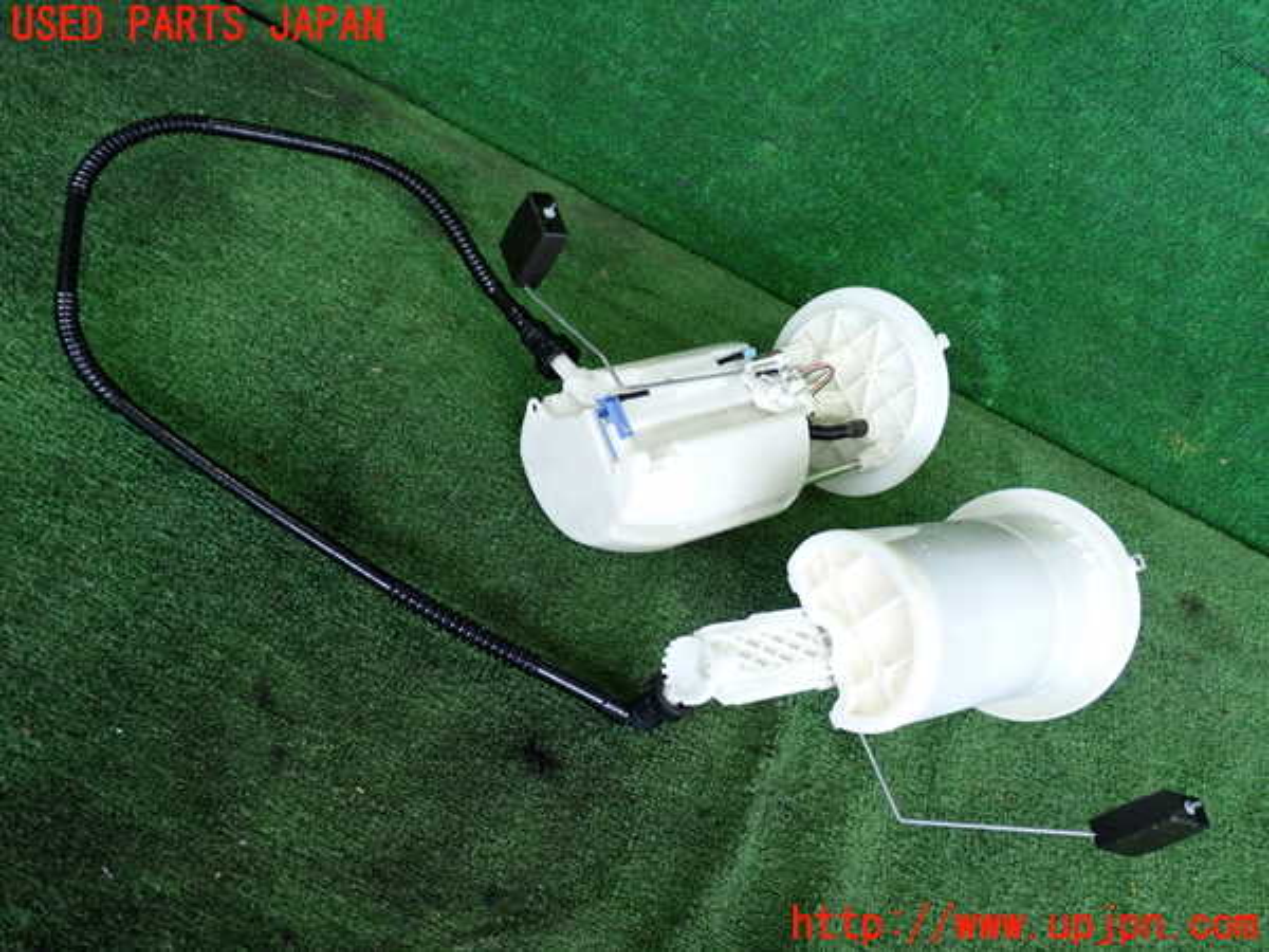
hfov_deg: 51.4
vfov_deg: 39.7
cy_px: 476
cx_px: 634
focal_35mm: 36
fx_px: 1320
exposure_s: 1/125
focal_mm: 6.37
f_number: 2.5
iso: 320
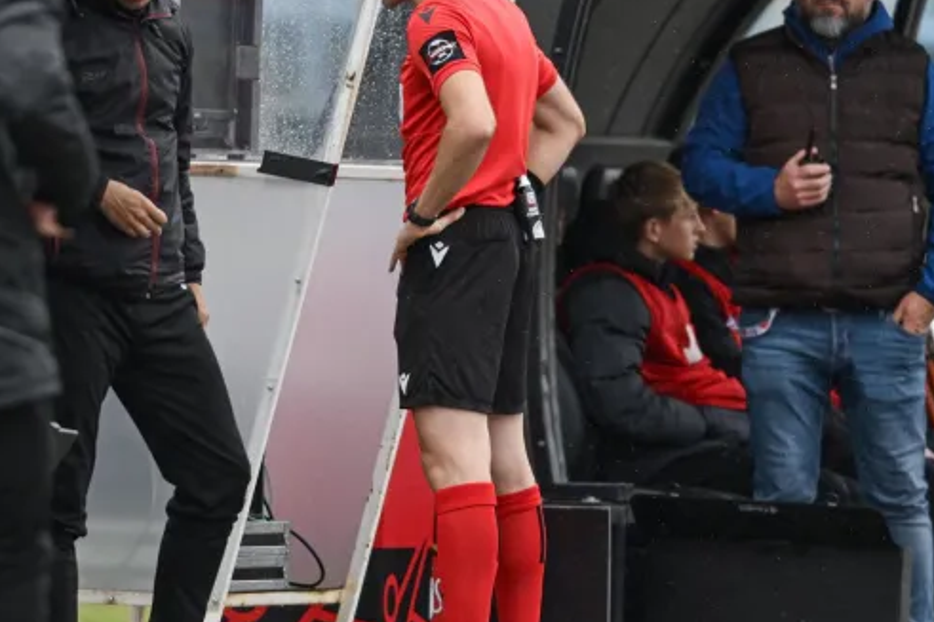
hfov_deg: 2.3
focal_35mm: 880
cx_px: 438
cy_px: 268
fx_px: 22822
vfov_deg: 1.6
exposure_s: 1/3200
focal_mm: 400
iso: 1000
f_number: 2.8
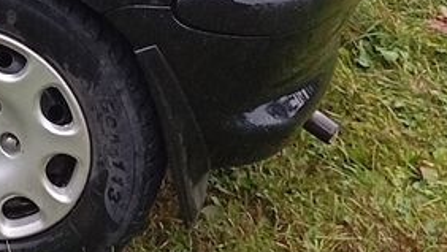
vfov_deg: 8.7
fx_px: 1542
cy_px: -281
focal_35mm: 130
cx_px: -288
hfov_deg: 14.9
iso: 399
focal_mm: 4.27
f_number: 1.8
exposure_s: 1/50
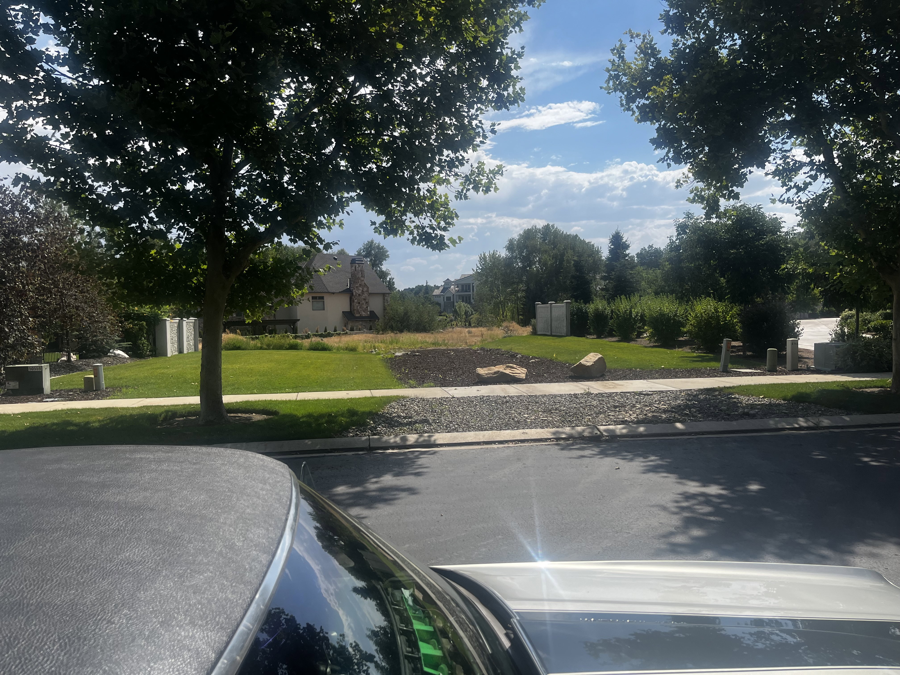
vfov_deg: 53.1
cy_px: 338
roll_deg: +1.4
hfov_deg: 67.3
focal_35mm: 26
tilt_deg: -2.8
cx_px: 450
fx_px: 676
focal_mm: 5.1
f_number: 1.6
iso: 50
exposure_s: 1/4484
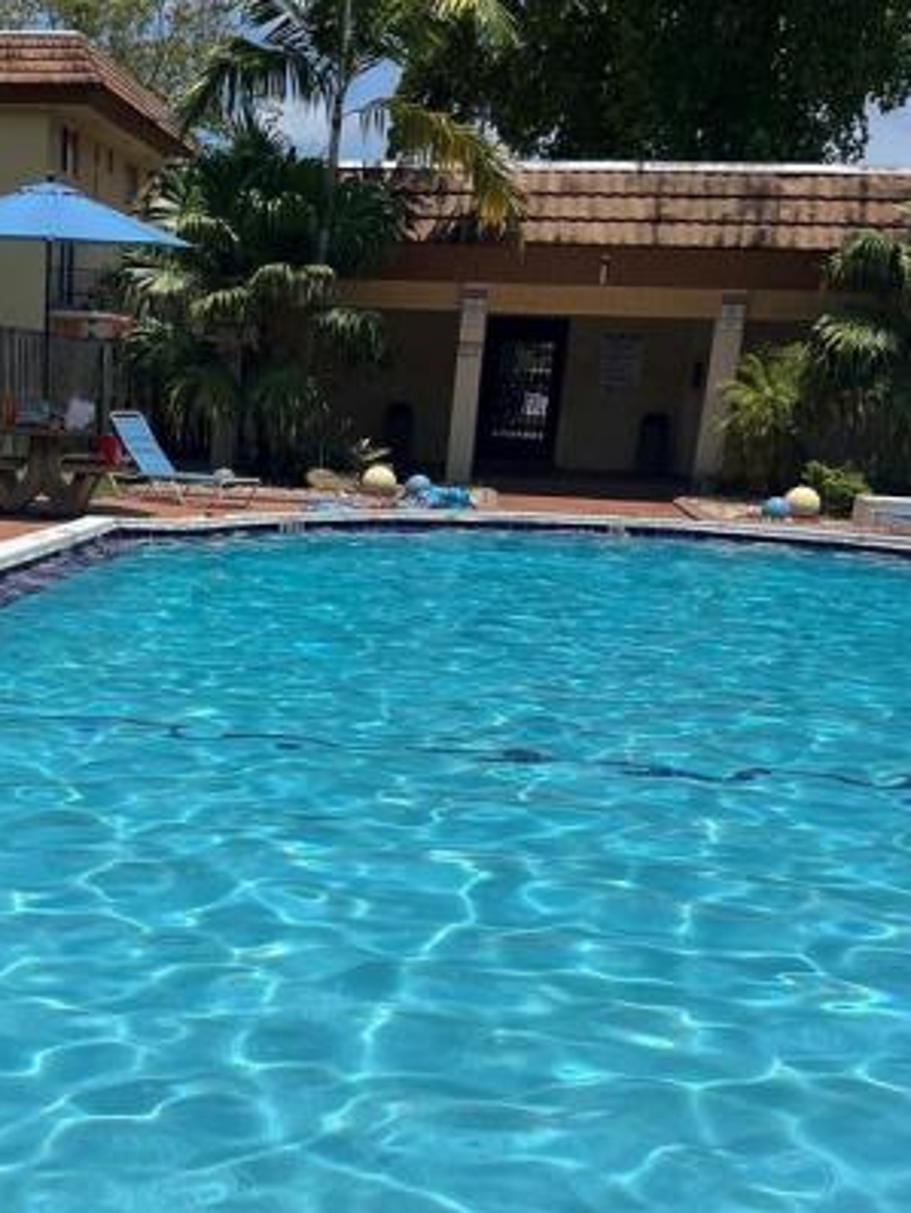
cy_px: 899
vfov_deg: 39.4
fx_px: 1647
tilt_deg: -15.7
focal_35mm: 47
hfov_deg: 29.9
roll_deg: -1.5
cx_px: 131
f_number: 1.6
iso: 50
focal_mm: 5.1
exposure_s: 1/9091
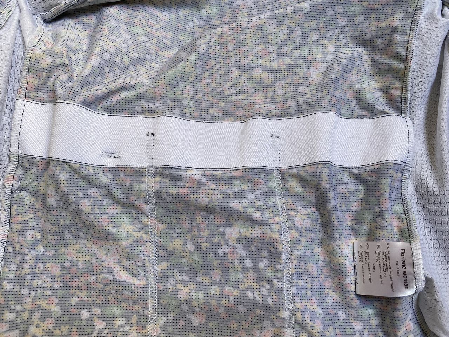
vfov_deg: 53.1
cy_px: 168
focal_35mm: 26
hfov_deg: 67.3
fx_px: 337
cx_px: 224
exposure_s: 1/122
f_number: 1.8
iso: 50
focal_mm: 4.25
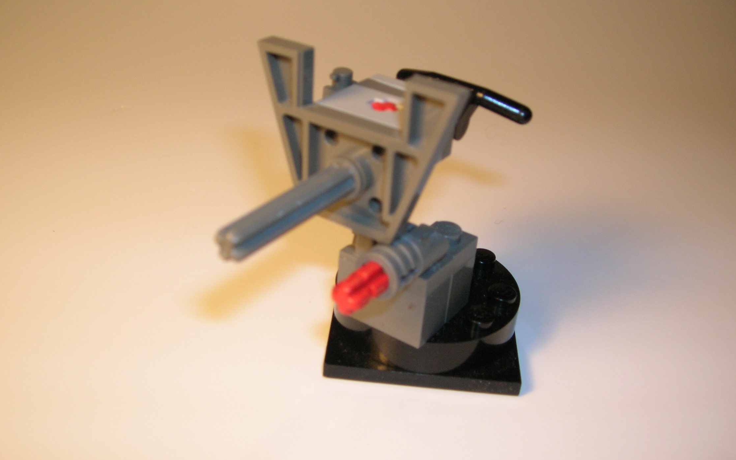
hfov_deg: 52.7
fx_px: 742
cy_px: 224
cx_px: 372
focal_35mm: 37
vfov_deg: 34.4
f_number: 2.9
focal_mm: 5.7
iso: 88
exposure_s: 1/26.6
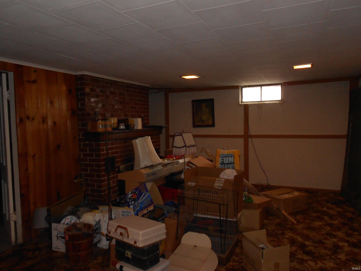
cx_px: 180
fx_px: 271
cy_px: 136
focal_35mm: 26
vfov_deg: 53.1
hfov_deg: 67.3
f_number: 3.2
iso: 200
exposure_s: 1/25
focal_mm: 4.6
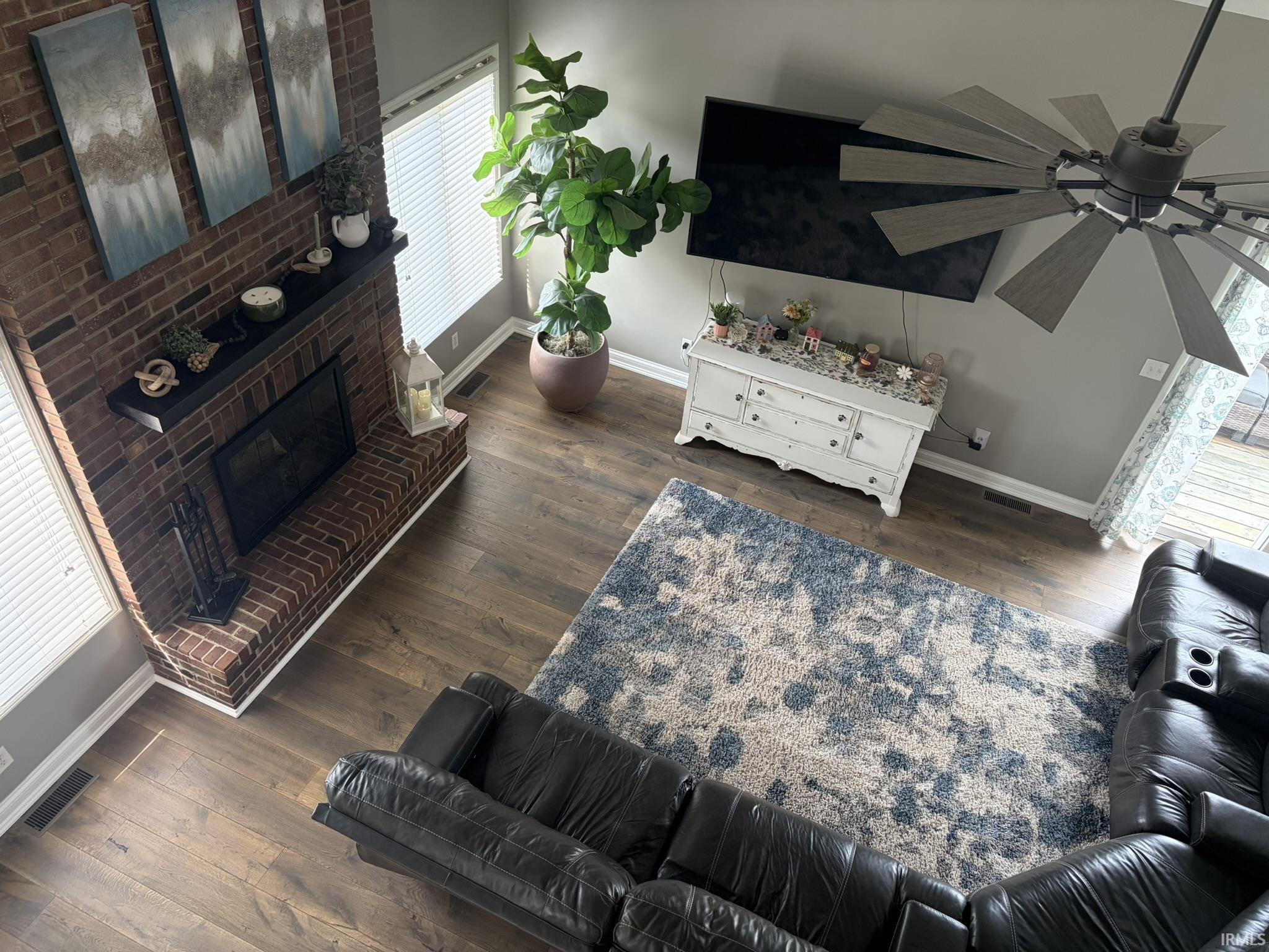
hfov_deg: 67.3
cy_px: 476
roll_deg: -6.7
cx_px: 634
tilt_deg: -41.6
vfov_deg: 53.1
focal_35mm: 26
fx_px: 953
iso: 160
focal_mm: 5.96
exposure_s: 1/120
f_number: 1.6
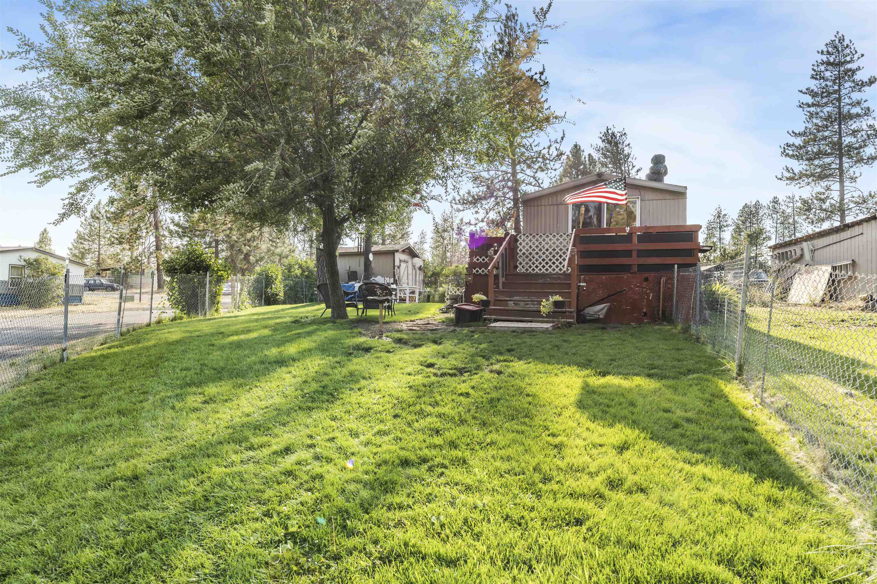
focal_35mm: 20
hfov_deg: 84.0
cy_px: 292
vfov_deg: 61.9
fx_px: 487
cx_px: 438
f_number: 7.1
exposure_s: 1/160
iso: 200
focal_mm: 20
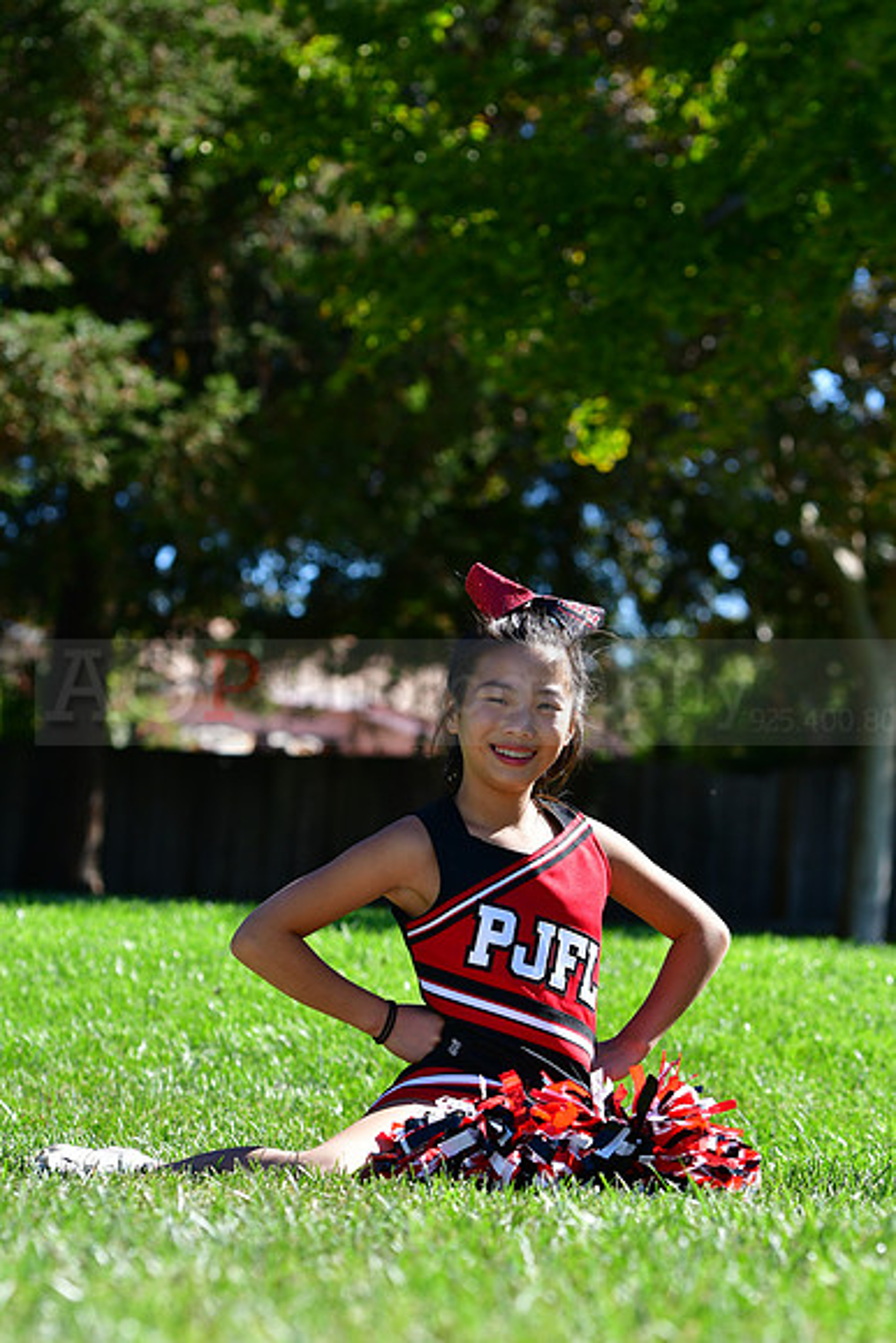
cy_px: 672
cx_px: 448
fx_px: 5316
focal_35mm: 142
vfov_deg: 14.4
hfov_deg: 9.6
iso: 400
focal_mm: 95
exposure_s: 1/1250
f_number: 4.5
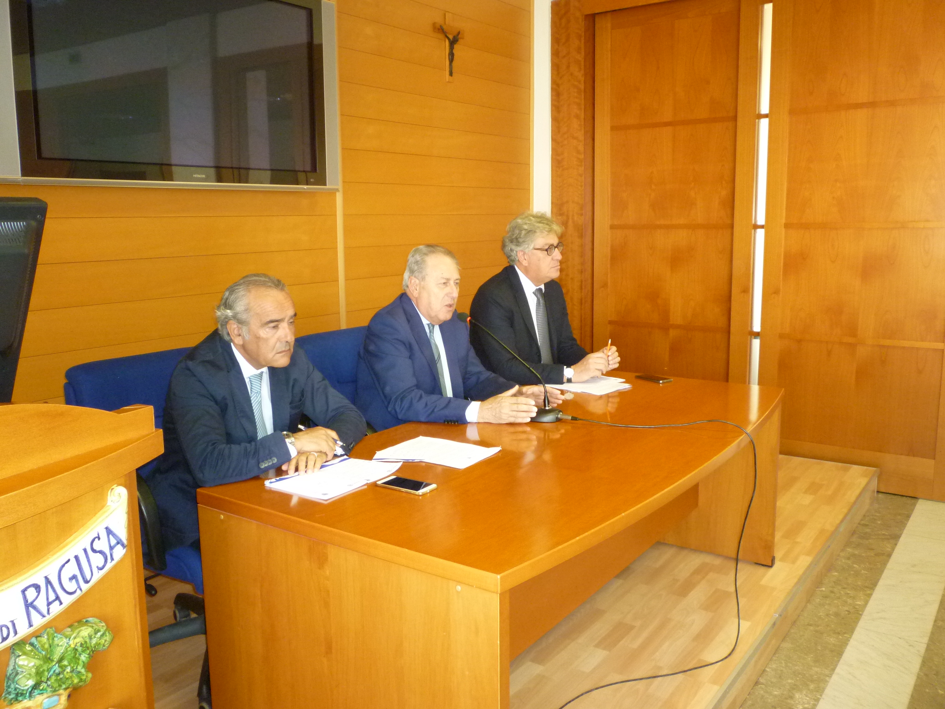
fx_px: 792
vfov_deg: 48.2
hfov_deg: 61.7
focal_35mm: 29
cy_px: 354
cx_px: 472
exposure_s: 1/30
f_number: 3.3
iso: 400
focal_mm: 5.2
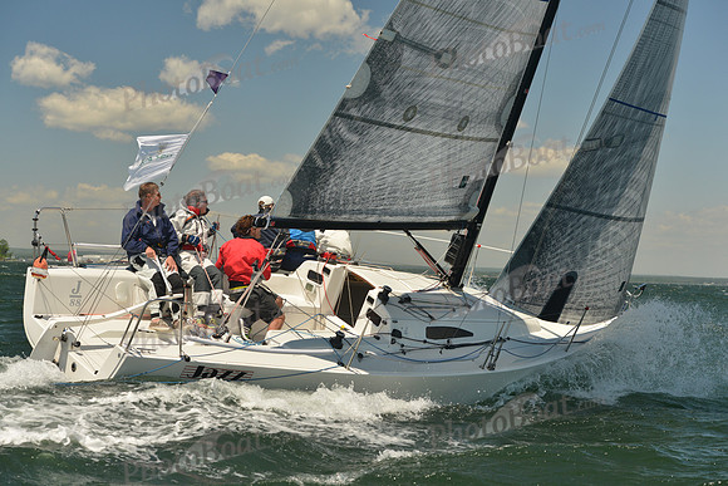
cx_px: 364
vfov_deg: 19.5
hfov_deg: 28.8
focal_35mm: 70
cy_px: 243
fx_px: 1416
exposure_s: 1/800
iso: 400
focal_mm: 70
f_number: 6.3
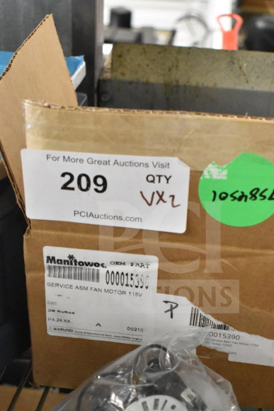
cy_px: 257
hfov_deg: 21.3
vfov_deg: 31.4
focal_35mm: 64
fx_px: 729
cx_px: 159
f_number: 4
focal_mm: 27
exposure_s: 1/40
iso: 5600
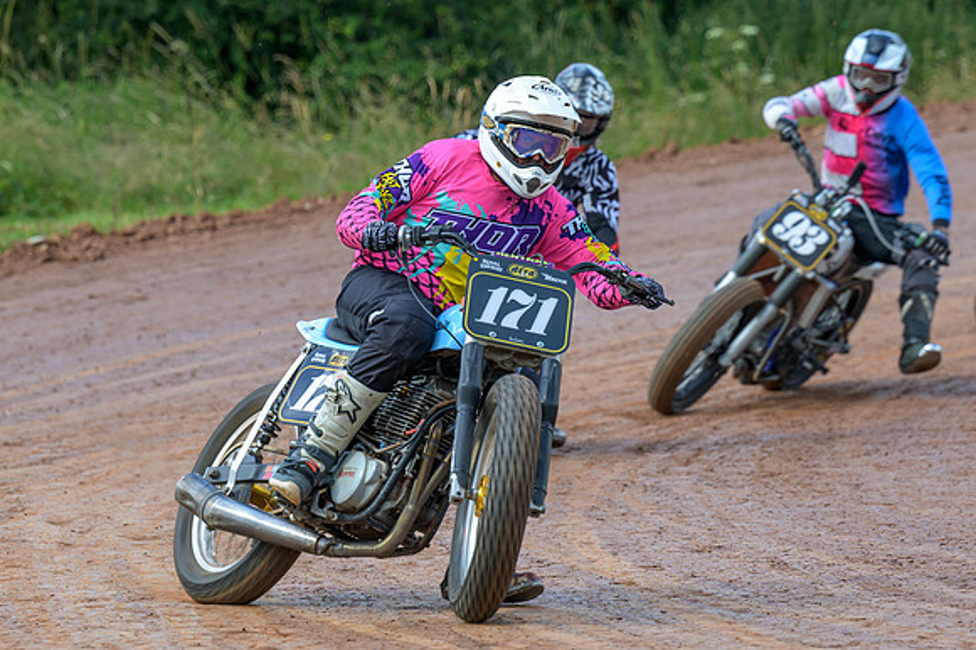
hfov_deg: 6.0
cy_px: 305
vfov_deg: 4.0
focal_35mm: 343
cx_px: 506
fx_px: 9295
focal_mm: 170
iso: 100
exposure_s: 1/400
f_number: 4
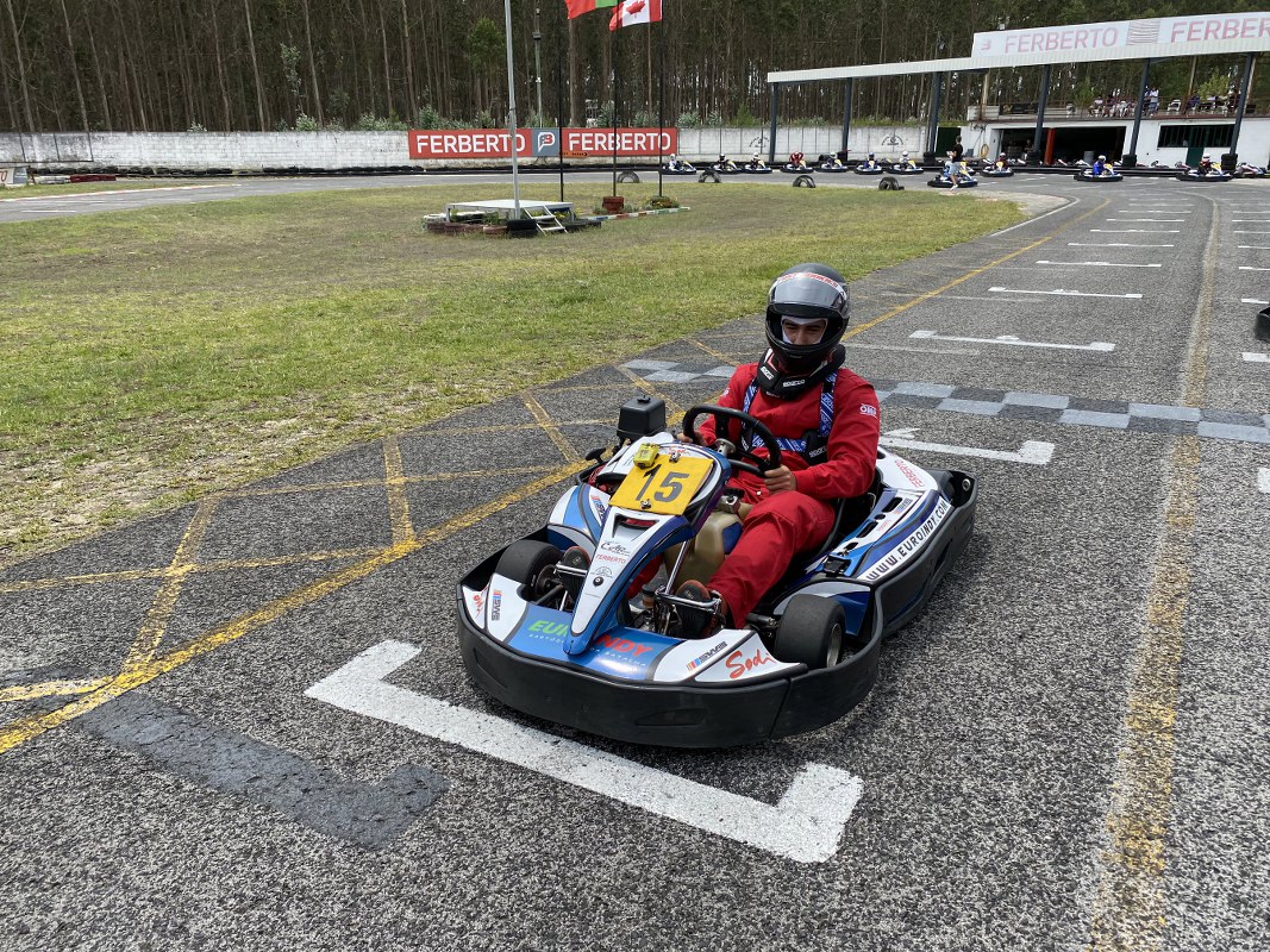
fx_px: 954
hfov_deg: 67.3
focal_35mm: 26
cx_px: 635
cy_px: 476
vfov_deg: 53.1
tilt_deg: -19.2
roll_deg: +1.8
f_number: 1.8
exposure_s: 1/2268
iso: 32
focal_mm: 4.25
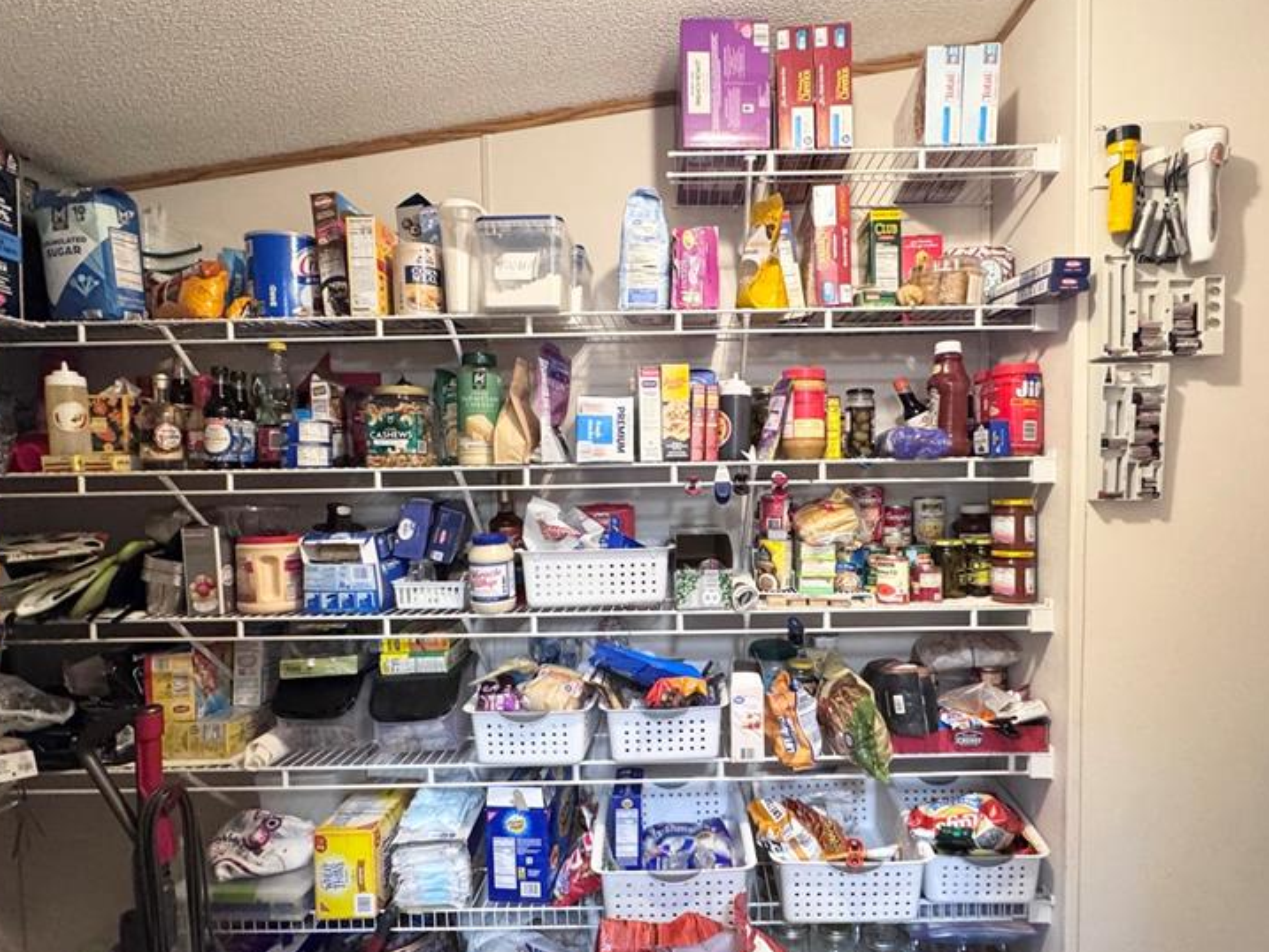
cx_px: 683
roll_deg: +0.7
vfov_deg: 66.0
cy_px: 497
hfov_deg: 81.6
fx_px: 733
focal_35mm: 20
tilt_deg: -1.9
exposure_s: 1/60
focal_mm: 2.22
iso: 500
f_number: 2.2
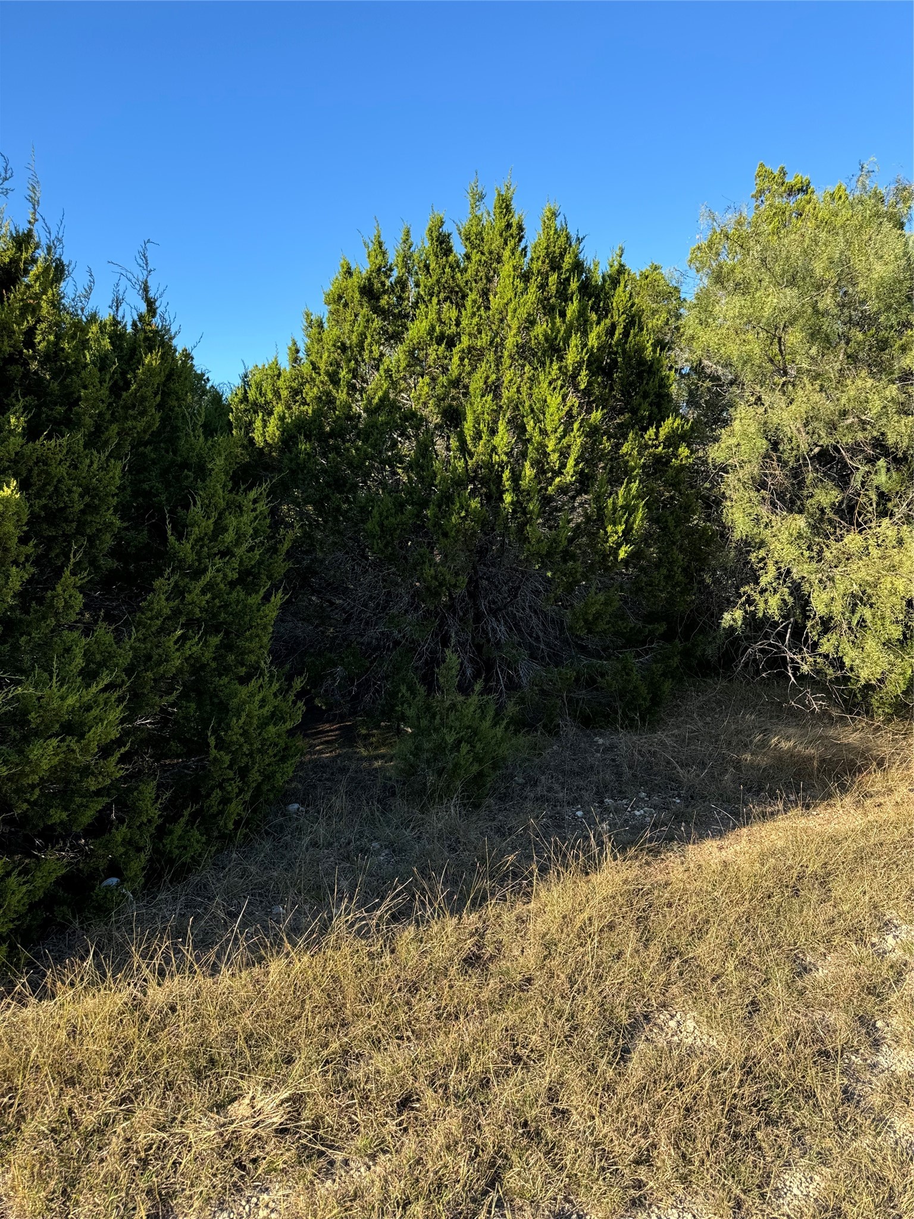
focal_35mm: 24
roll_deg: -1.1
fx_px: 845
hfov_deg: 56.8
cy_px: 610
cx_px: 457
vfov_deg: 71.6
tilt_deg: -2.3
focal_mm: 6.76
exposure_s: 1/1238
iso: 80
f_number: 1.78
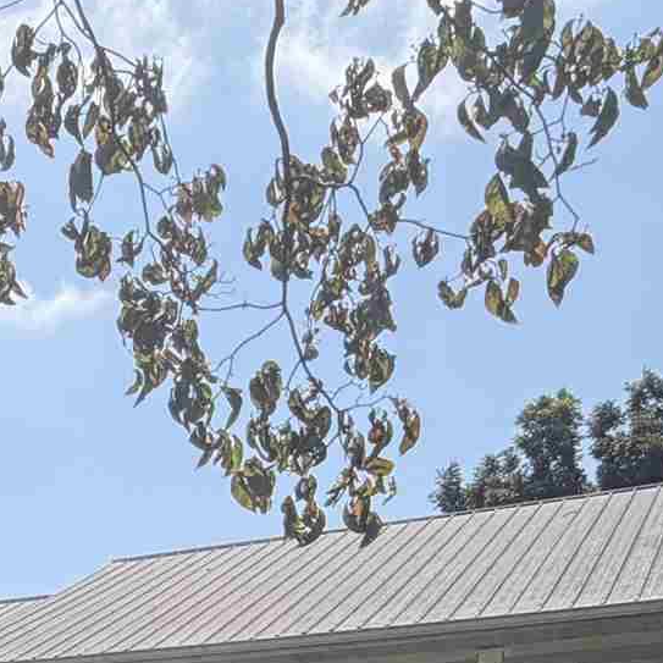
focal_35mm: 70
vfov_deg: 21.4
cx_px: -82
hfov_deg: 23.1
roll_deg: +0.0
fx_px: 1517
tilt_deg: -2.3
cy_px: 945
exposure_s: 1/942
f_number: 2.2
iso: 20
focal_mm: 2.22
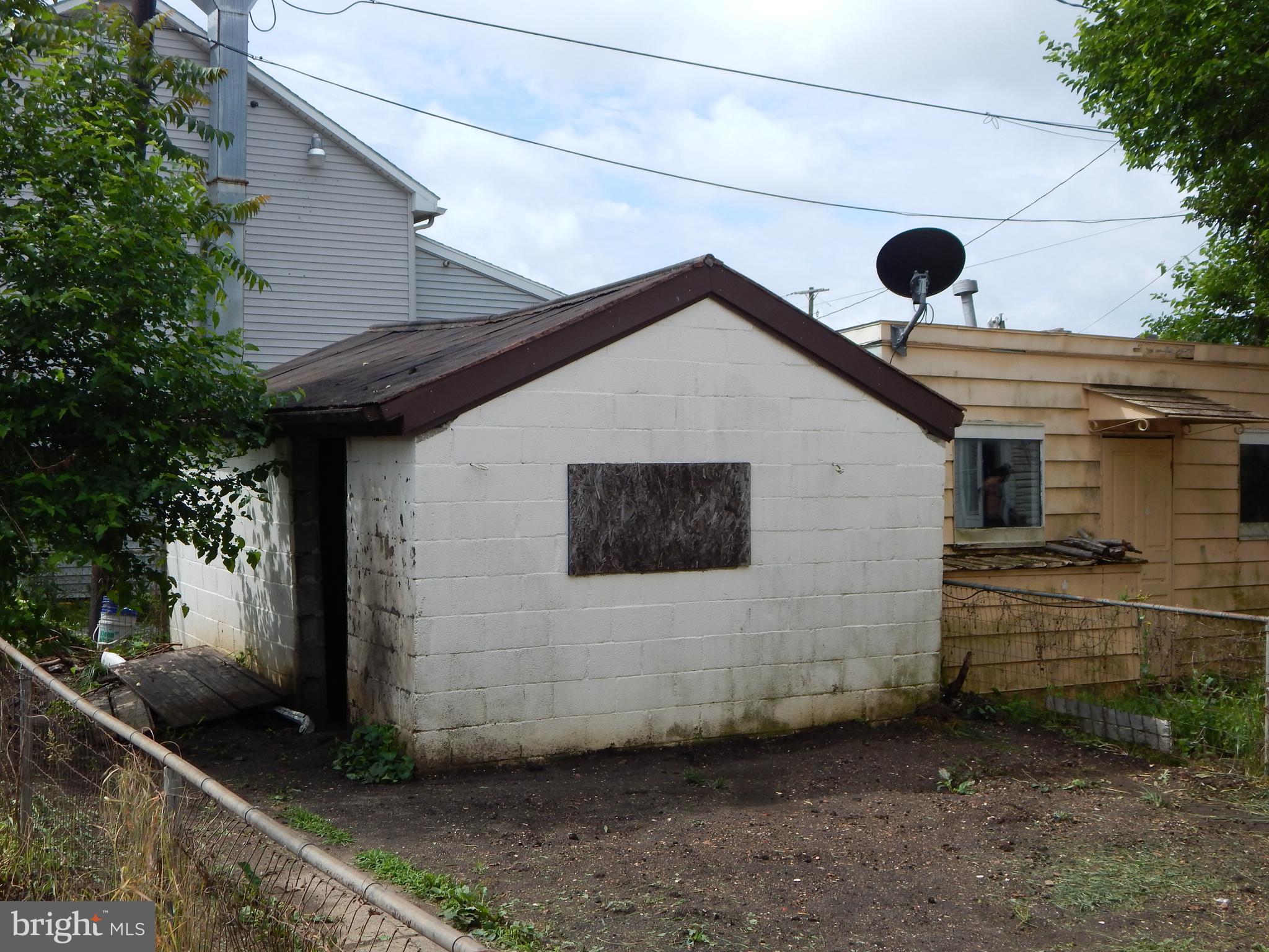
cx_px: 634
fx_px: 1576
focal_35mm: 43
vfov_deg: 33.6
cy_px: 476
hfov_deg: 43.9
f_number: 3.6
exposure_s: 1/1250
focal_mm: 7.7
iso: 125
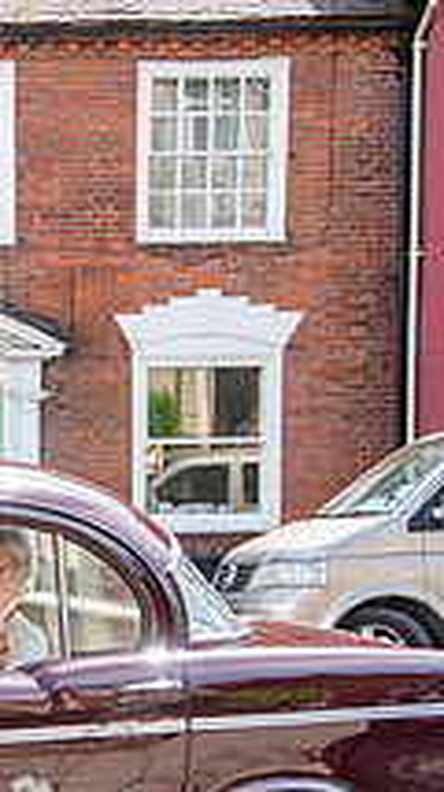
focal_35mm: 98
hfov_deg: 11.6
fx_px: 2056
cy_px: 627
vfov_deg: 21.5
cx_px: -289
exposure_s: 1/500
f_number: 5.6
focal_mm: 34
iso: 400
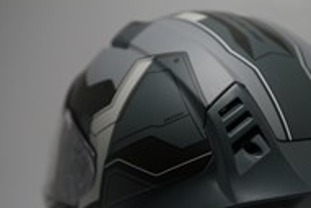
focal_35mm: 178
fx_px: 1540
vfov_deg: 7.7
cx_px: 217
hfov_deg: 11.5
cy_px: 173
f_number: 1.4
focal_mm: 85
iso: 80
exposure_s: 1/3200
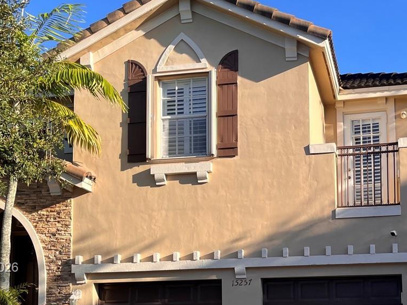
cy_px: 268
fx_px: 647
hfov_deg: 34.5
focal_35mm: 55
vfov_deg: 25.8
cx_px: 282
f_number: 1.6
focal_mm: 5.1
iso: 50
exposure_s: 1/1294
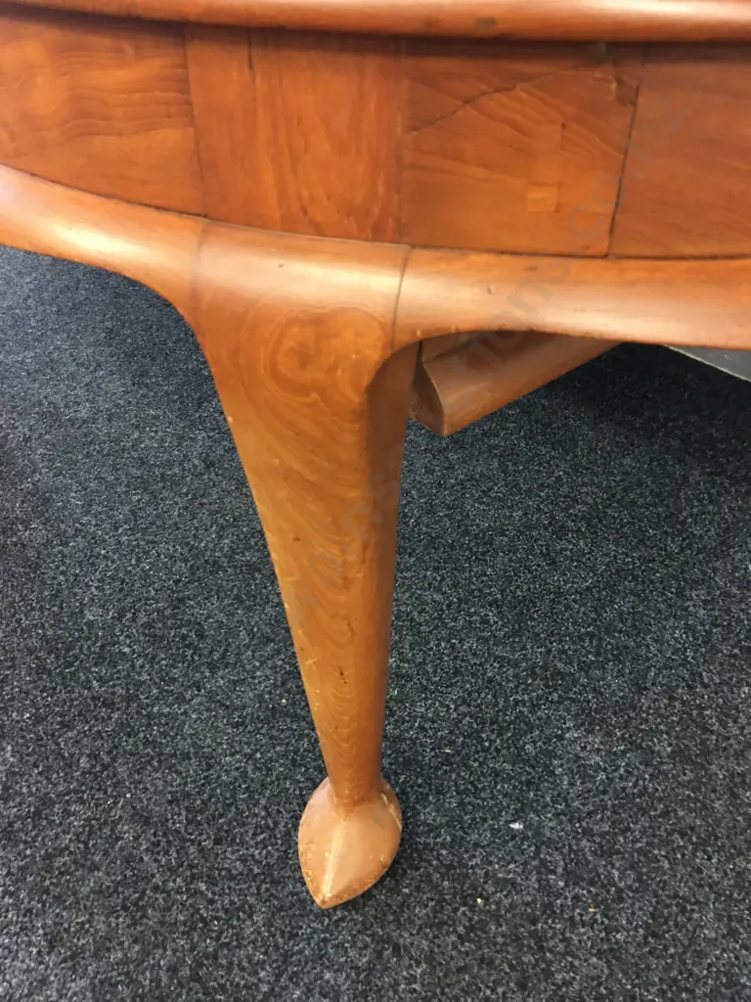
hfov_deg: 48.2
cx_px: 376
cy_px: 501
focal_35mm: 29
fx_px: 839
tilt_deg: -39.1
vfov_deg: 61.7
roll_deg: -2.1
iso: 100
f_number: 2.2
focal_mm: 4.15
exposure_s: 1/8
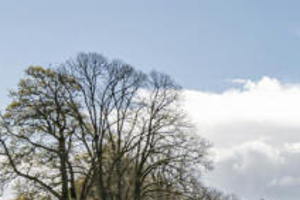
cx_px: 299
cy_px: 270
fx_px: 799
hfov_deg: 20.6
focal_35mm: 96
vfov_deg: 13.6
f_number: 8
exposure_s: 1/2000
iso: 400
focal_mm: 21
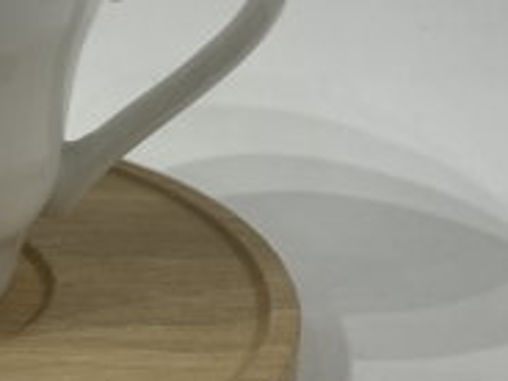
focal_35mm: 99
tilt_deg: -22.7
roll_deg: -0.5
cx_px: -99
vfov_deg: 14.9
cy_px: 84
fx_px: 1453
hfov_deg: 18.8
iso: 32
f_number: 1.6
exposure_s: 1/121
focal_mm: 4.2
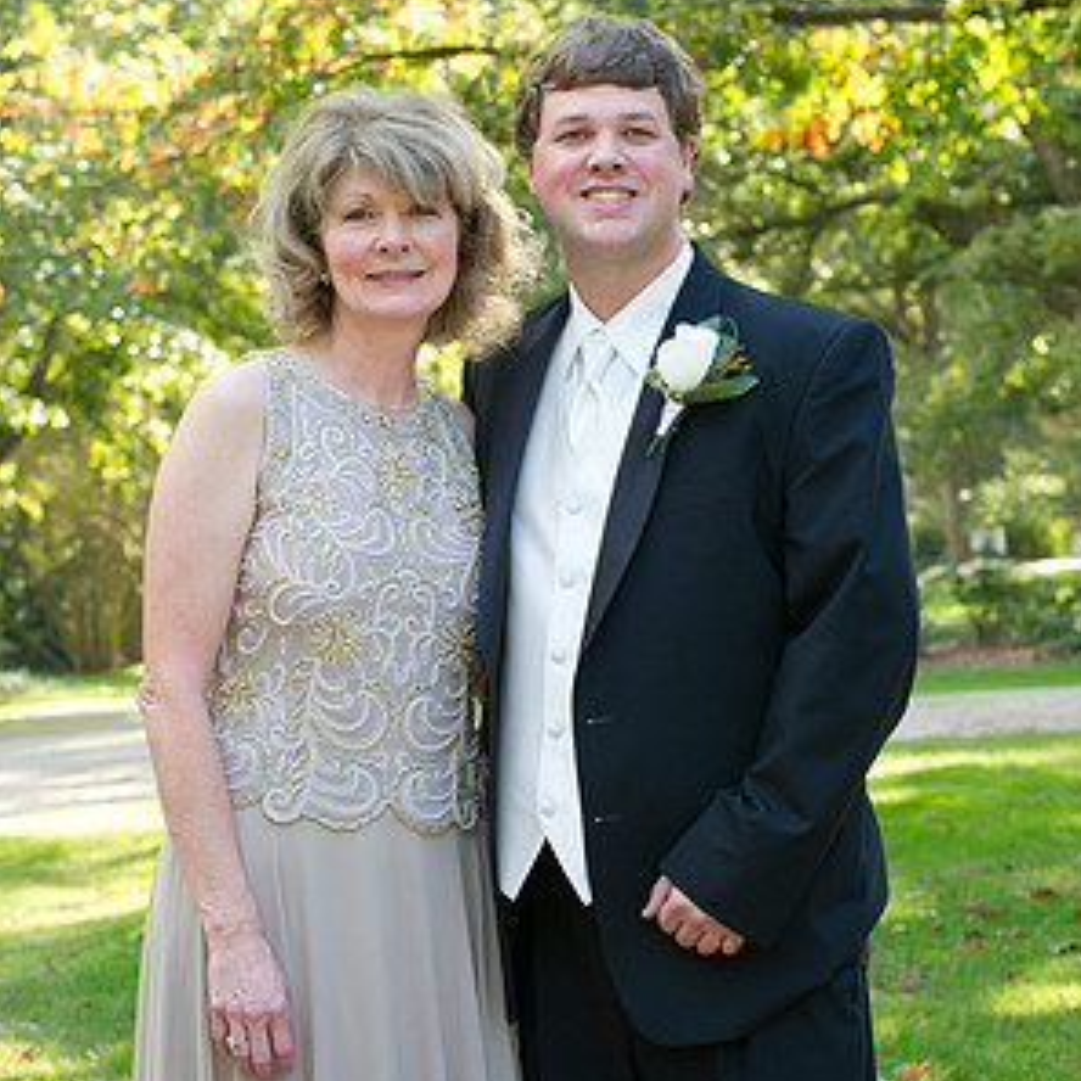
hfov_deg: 15.0
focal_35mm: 116
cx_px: 542
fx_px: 4098
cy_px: 522
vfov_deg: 15.0
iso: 500
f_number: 5.6
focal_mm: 90
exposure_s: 1/100
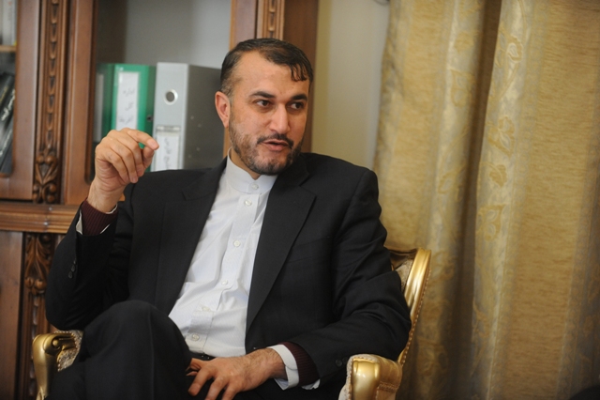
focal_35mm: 120
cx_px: 300
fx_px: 1999
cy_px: 200
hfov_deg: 17.1
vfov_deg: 11.4
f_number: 2.8
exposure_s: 1/125
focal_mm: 120
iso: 2500
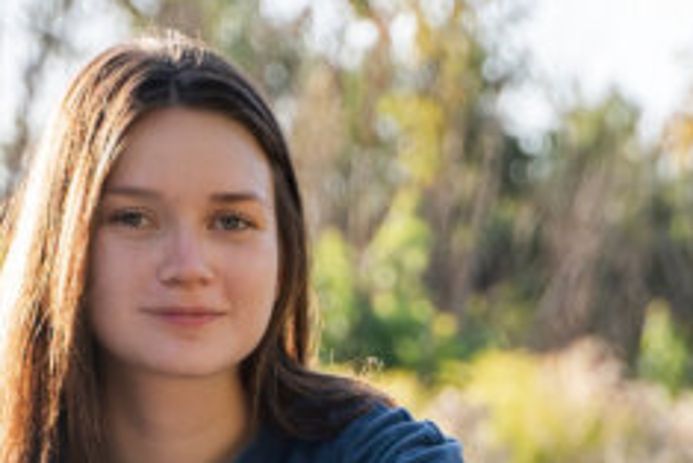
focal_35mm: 235
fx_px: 4526
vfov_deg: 5.8
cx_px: 675
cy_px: 838
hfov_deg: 8.7
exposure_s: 1/1000
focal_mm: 54
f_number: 2.8
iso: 100
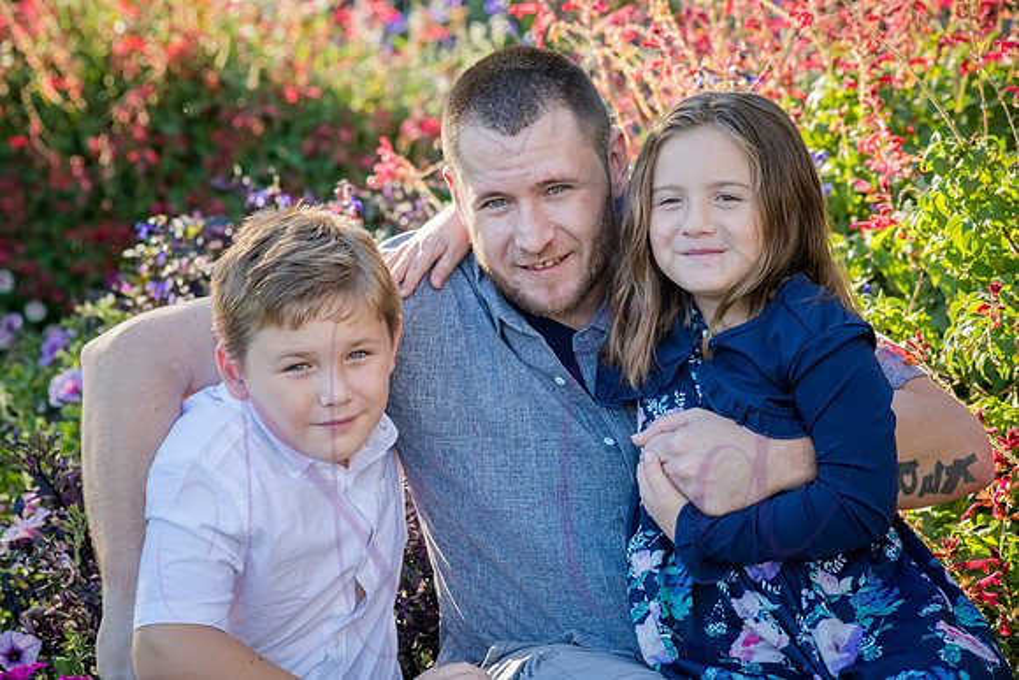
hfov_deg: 15.2
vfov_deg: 10.2
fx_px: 3822
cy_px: 340
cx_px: 510
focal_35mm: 135
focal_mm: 135
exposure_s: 1/320
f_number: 7.1
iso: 800
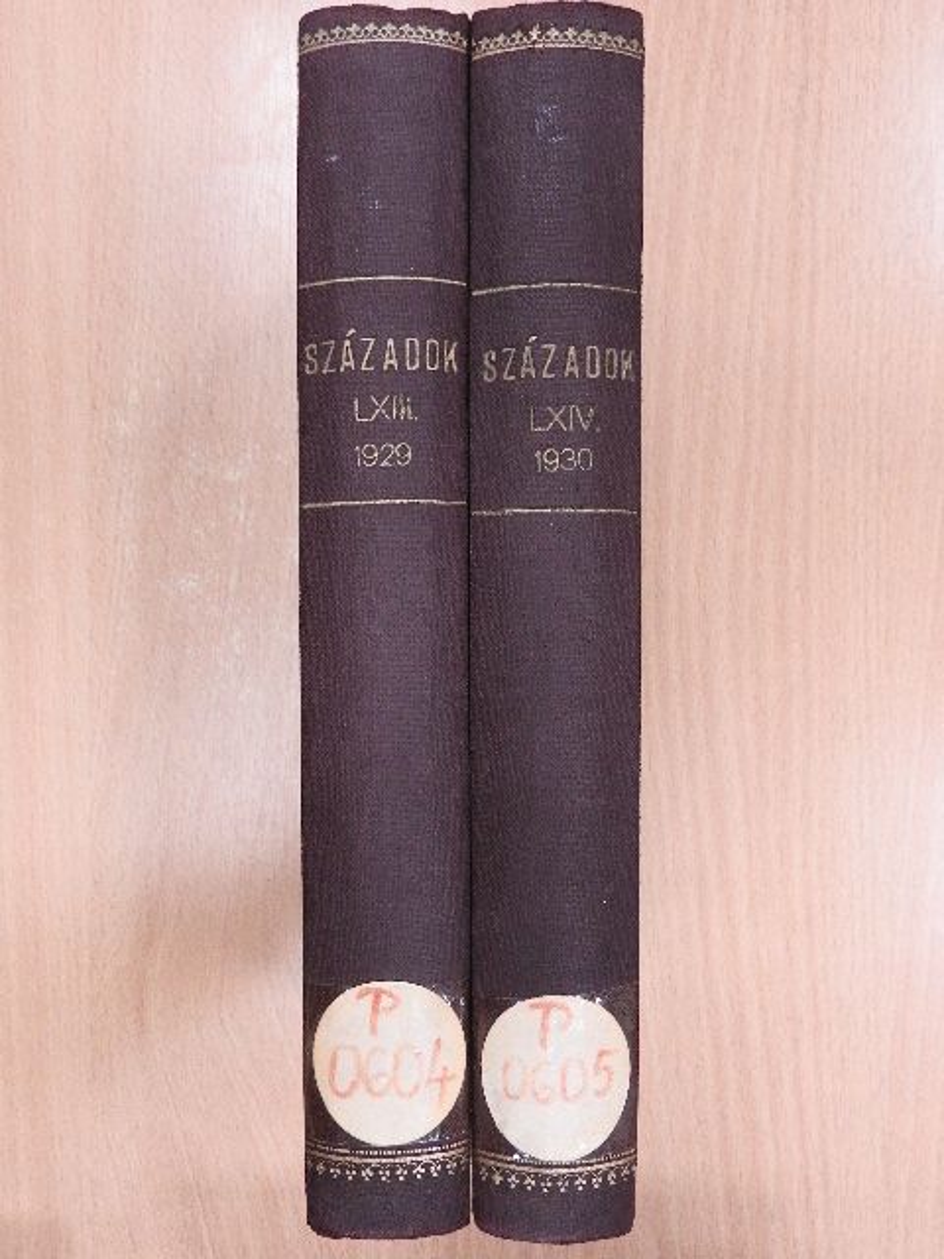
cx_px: 472
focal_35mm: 35
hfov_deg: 40.7
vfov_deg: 52.6
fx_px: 1273
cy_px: 630
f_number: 3.8
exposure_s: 1/60
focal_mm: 6.3
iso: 500
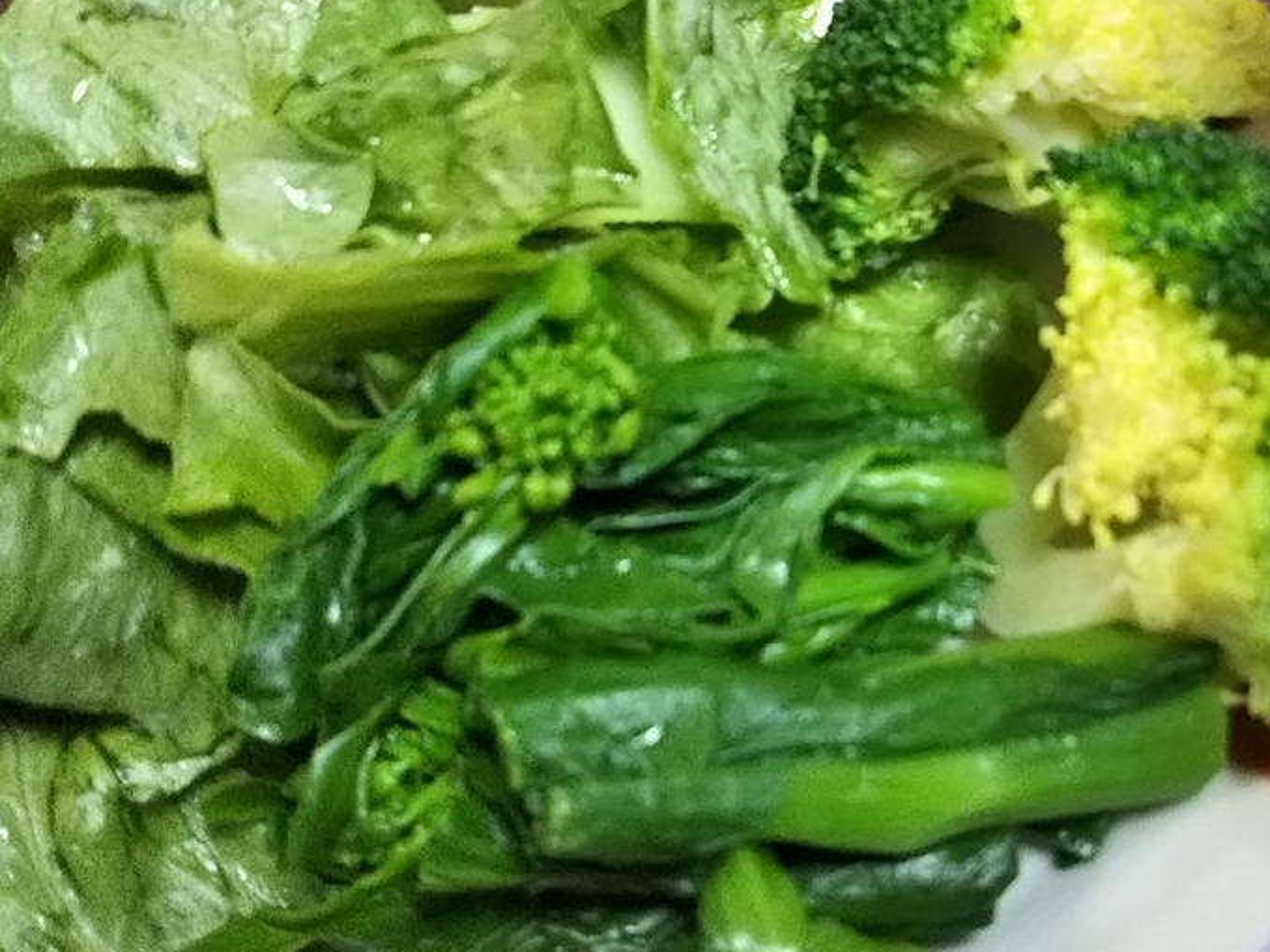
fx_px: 1944
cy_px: 296
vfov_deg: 27.3
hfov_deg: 35.7
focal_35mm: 53
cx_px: 868
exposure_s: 1/30
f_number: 2.2
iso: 250
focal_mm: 4
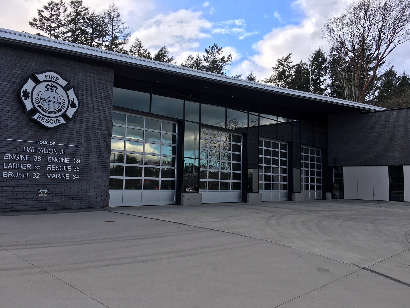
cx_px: 205
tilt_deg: +4.7
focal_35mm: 29
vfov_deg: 48.2
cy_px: 154
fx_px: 343
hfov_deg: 61.7
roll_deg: -1.3
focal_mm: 4.15
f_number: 2.2
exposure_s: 1/705
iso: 25
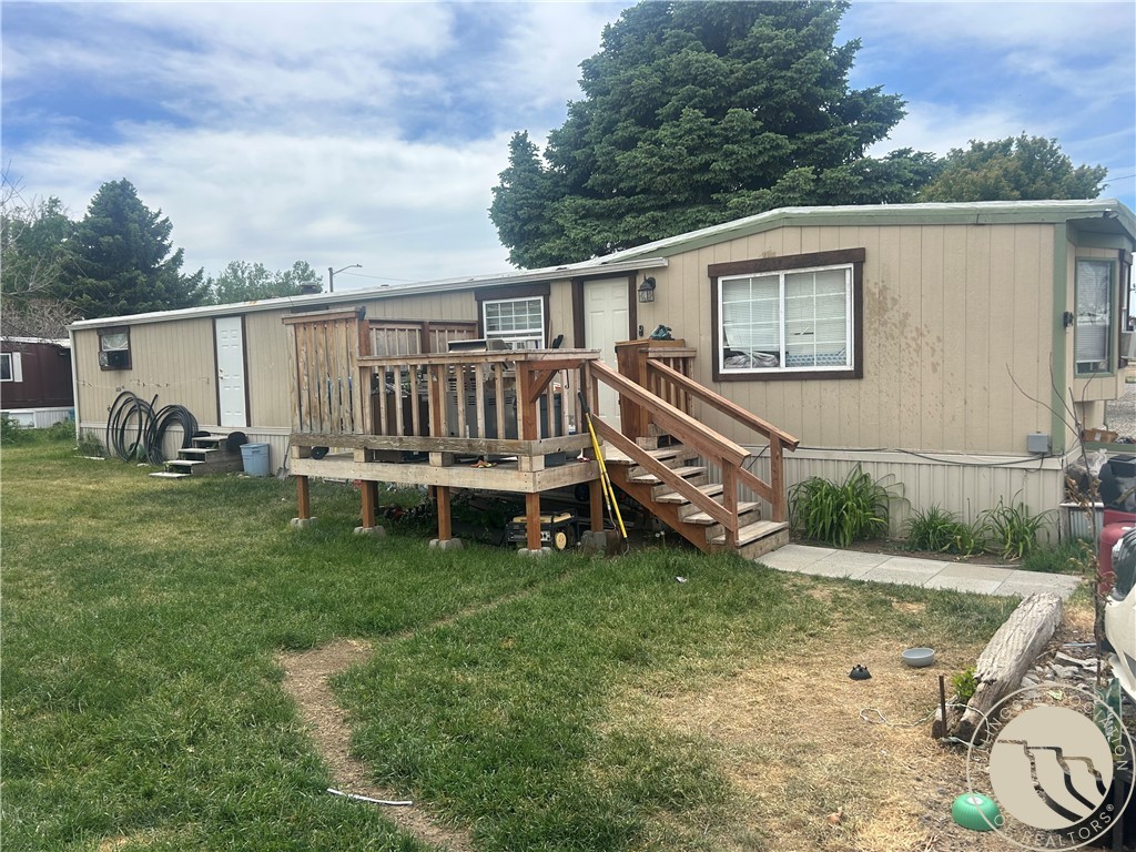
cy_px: 426
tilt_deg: -5.1
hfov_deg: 67.3
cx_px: 568
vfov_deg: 53.1
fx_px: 853
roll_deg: +1.7
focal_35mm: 26
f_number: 1.5
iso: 50
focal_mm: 5.7
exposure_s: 1/3831
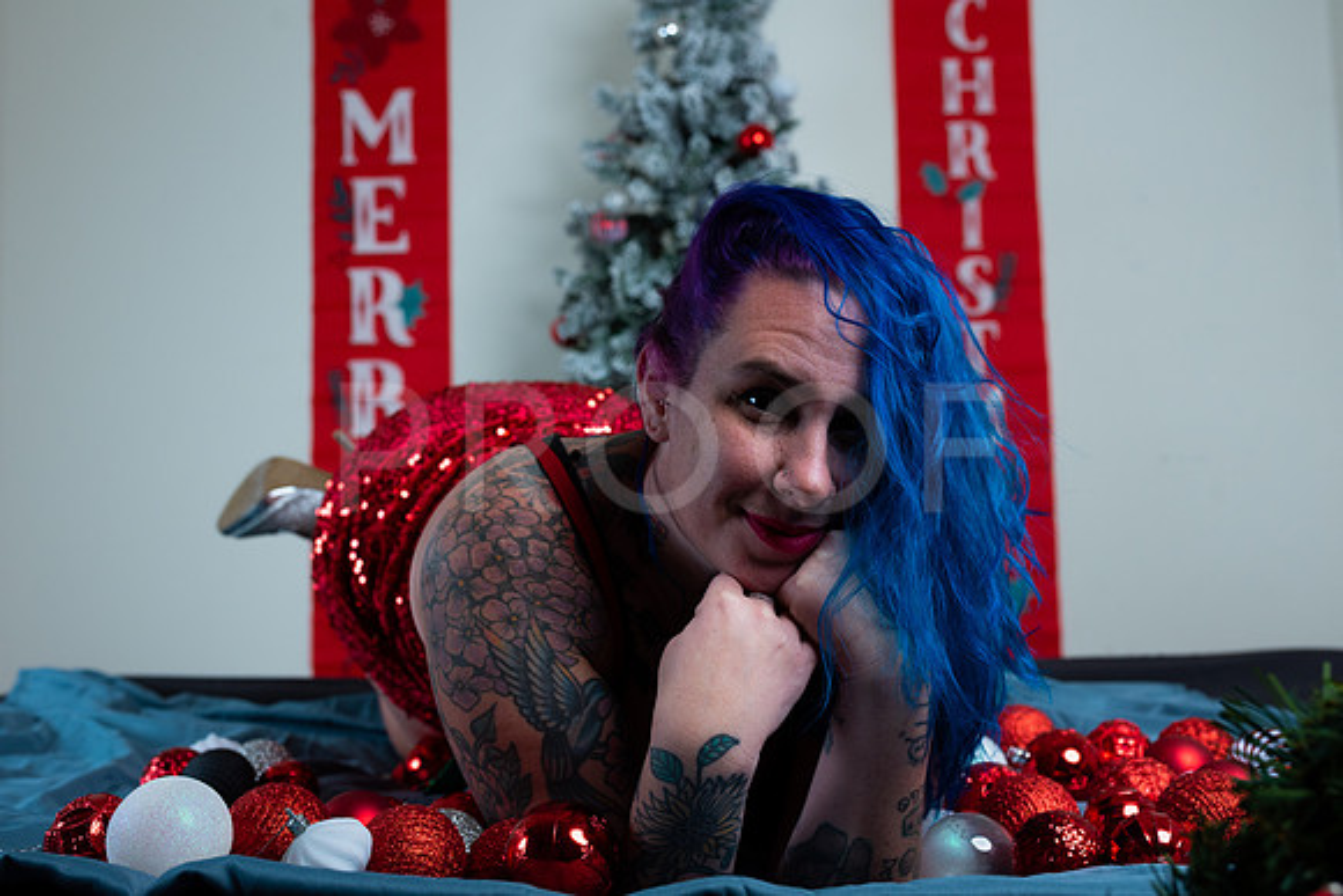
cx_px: 672
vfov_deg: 37.9
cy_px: 448
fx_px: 1306
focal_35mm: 35
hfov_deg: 54.4
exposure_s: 1/640
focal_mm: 35
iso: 400
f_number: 5
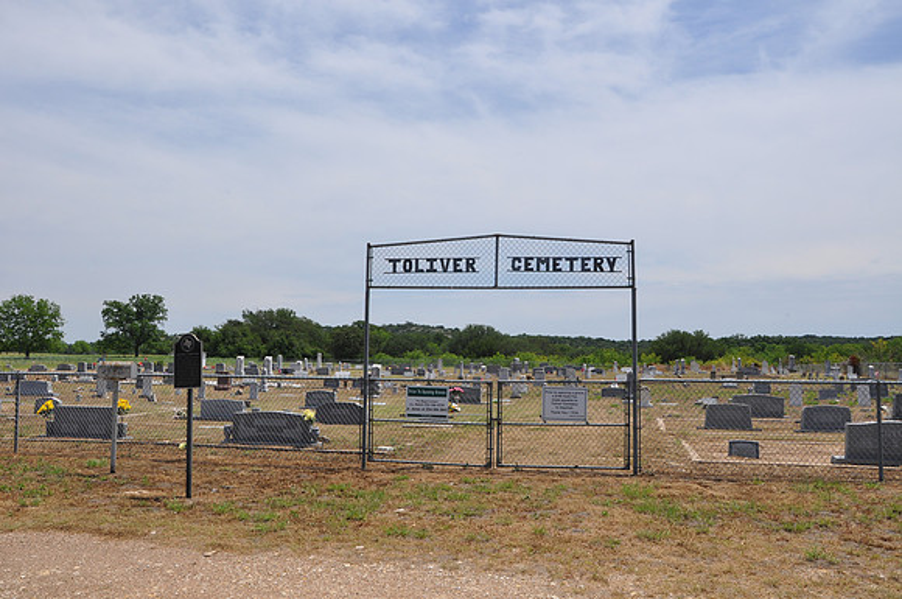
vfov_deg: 41.6
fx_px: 788
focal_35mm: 32
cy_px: 300
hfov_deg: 59.6
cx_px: 451
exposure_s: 1/320
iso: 200
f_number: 9
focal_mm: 21
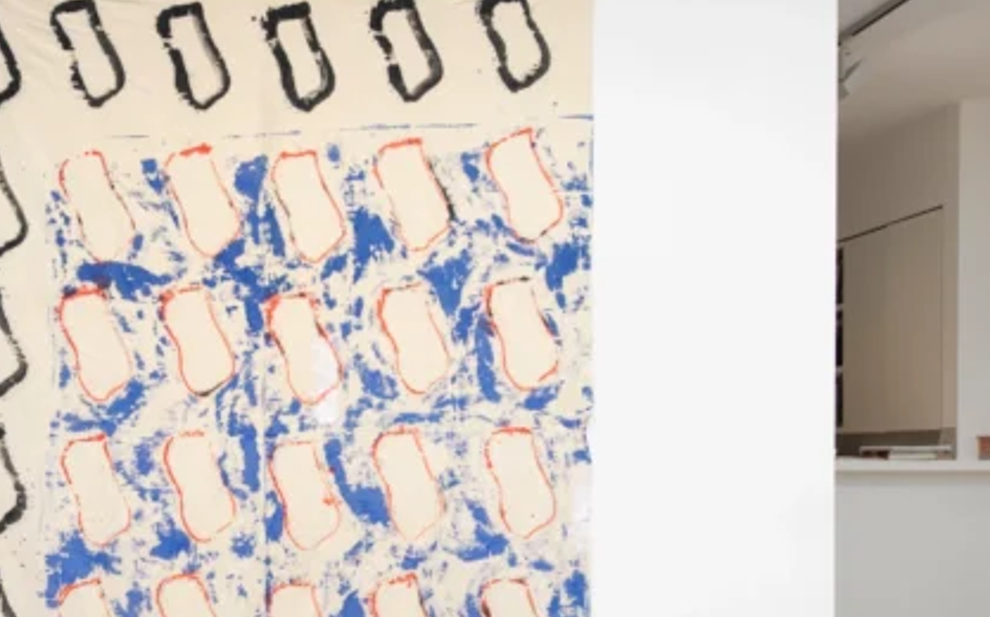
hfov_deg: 42.1
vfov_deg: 28.2
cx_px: 178
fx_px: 1213
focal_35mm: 45
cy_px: 452
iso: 100
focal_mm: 23
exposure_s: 1/15
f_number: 8
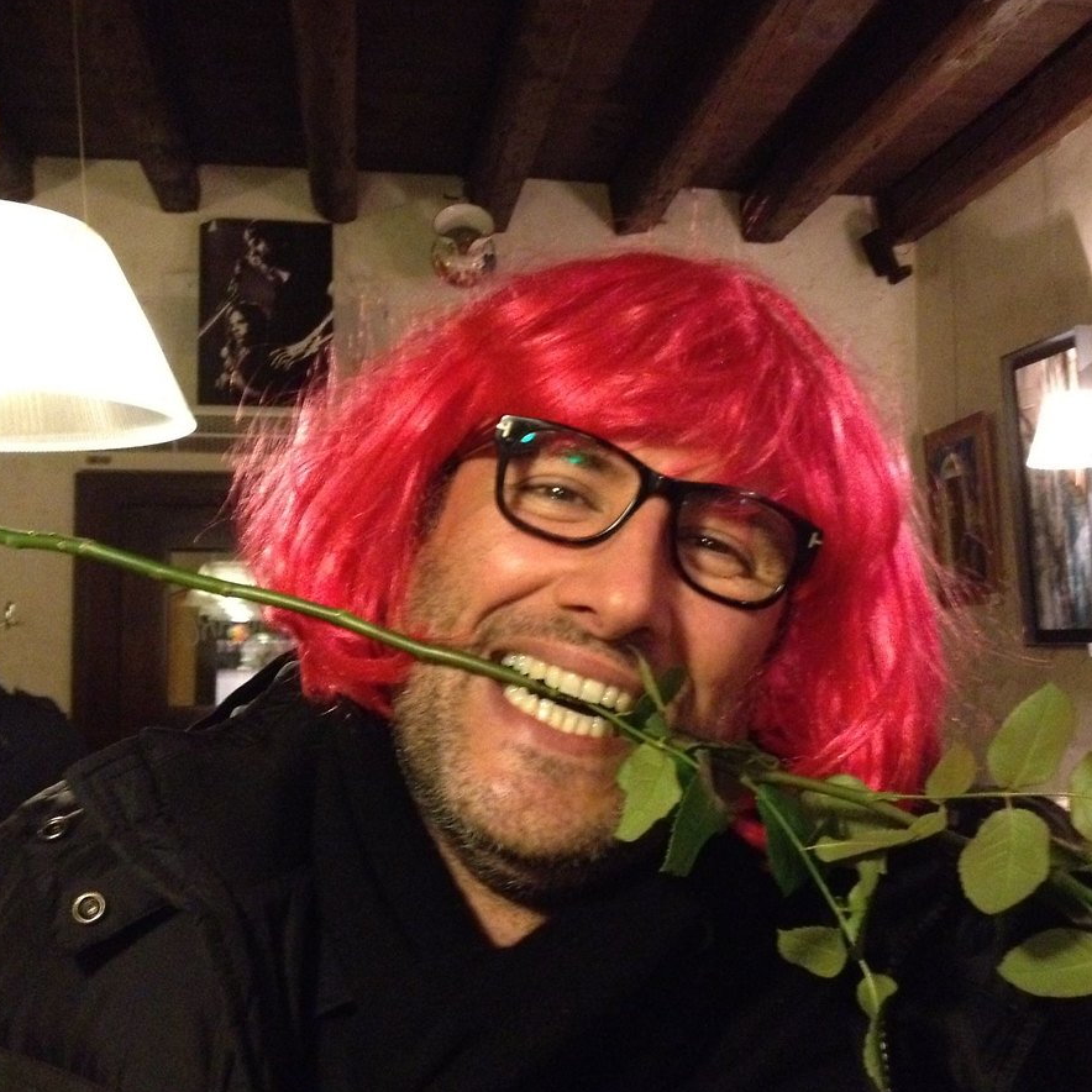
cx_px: 551
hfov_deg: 40.0
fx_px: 1499
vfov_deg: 40.0
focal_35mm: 42
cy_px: 545
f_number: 2.4
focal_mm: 4.28
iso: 800
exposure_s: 1/15
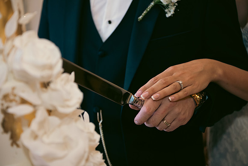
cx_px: 124
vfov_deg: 21.9
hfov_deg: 32.4
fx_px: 427
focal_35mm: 62
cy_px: 83
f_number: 3.5
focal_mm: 62
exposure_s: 1/160
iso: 640
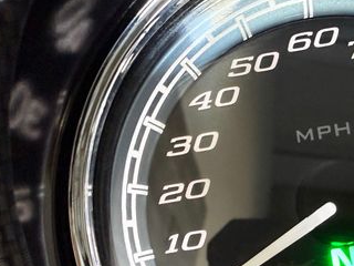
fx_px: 491
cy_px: 242
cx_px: 258
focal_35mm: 48
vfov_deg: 29.0
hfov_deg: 38.8
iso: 320
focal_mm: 2.22
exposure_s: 1/49
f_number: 2.2
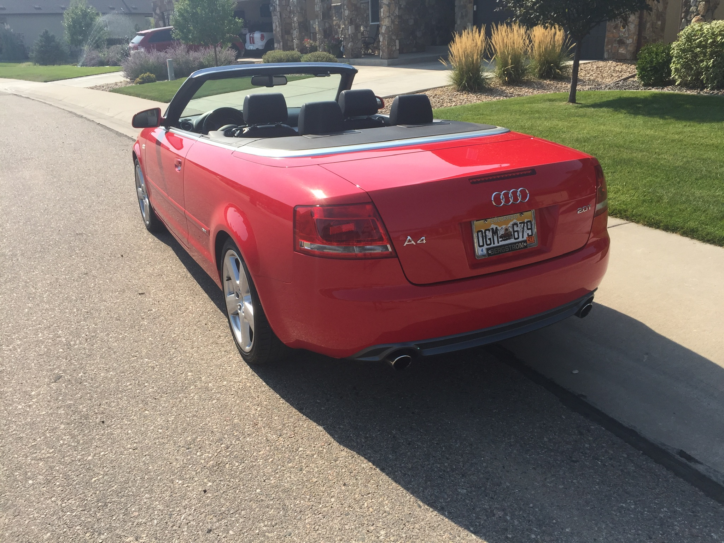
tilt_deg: -21.7
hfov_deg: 61.7
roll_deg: +2.2
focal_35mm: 29
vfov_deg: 48.2
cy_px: 272
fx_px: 607
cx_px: 362
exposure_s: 1/1364
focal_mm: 4.15
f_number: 2.2
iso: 32
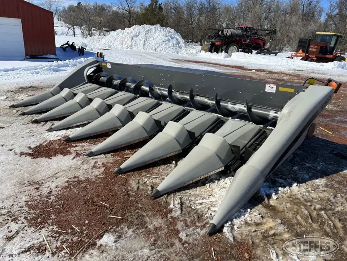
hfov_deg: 67.3
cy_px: 130
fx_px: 261
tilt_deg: -20.0
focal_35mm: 26
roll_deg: -4.2
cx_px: 174
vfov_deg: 53.1
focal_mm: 5.7
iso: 50
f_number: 1.5
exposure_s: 1/8000
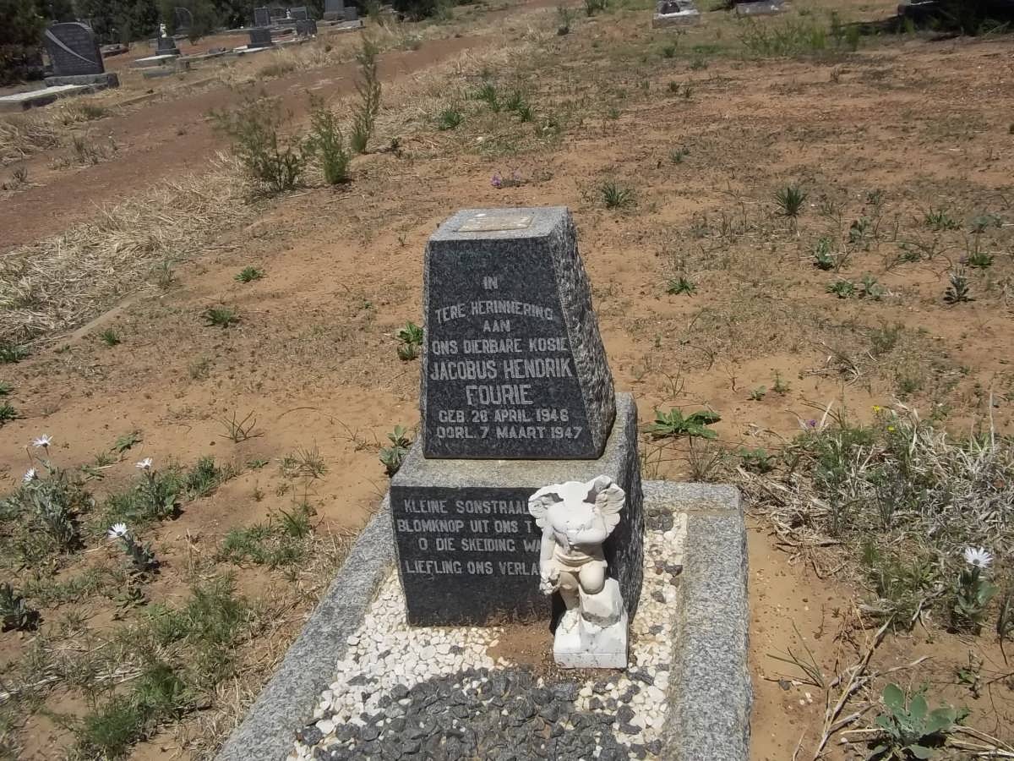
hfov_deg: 56.8
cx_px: 507
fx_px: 937
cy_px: 380
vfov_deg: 44.2
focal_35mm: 32
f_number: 5.5
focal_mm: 5.7
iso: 80
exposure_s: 1/1000
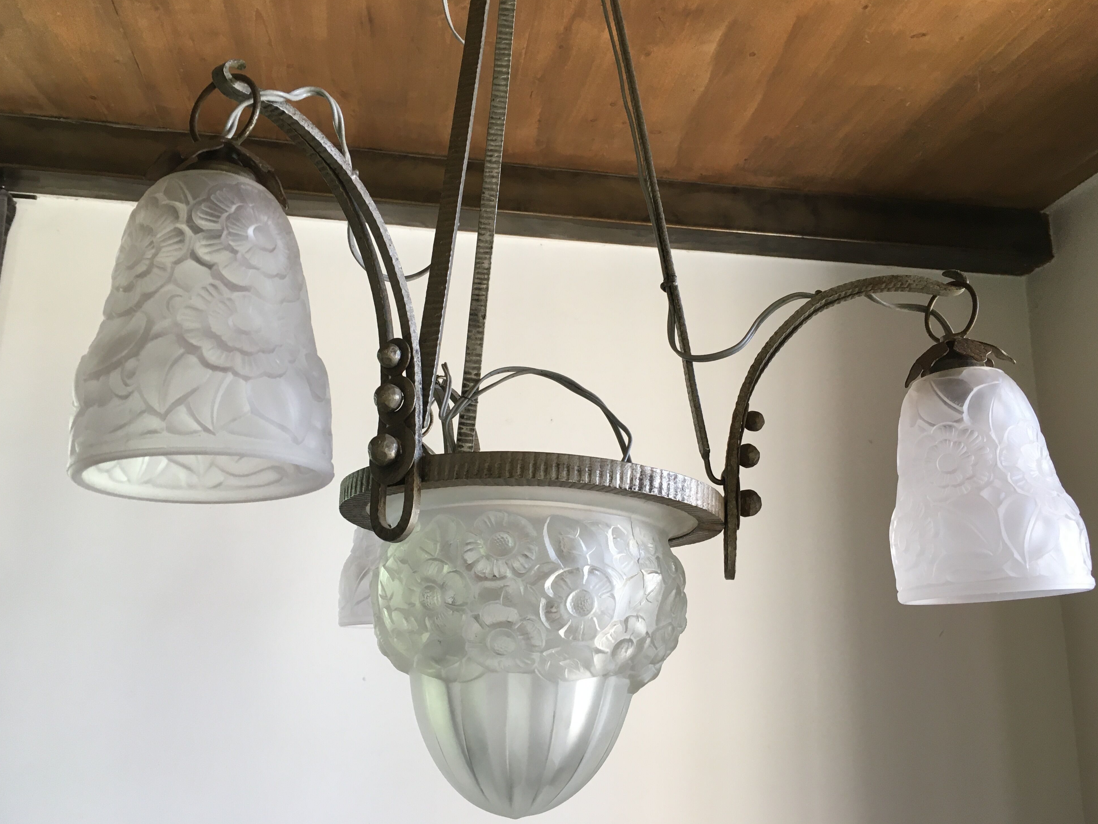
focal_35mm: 30
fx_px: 952
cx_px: 555
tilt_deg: +14.7
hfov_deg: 60.0
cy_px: 418
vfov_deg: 46.8
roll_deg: -1.3
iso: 50
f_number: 2.2
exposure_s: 1/33
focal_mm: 4.15
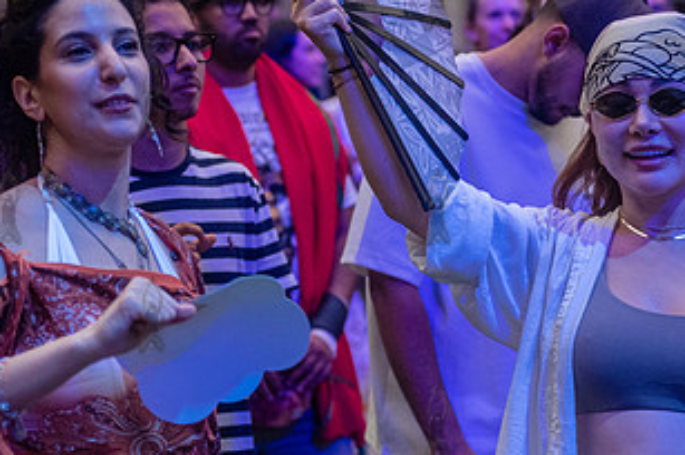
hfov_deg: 12.2
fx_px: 3193
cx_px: 508
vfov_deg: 8.2
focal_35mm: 168
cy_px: 255
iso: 2000
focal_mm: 80
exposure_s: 1/800
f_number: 3.5
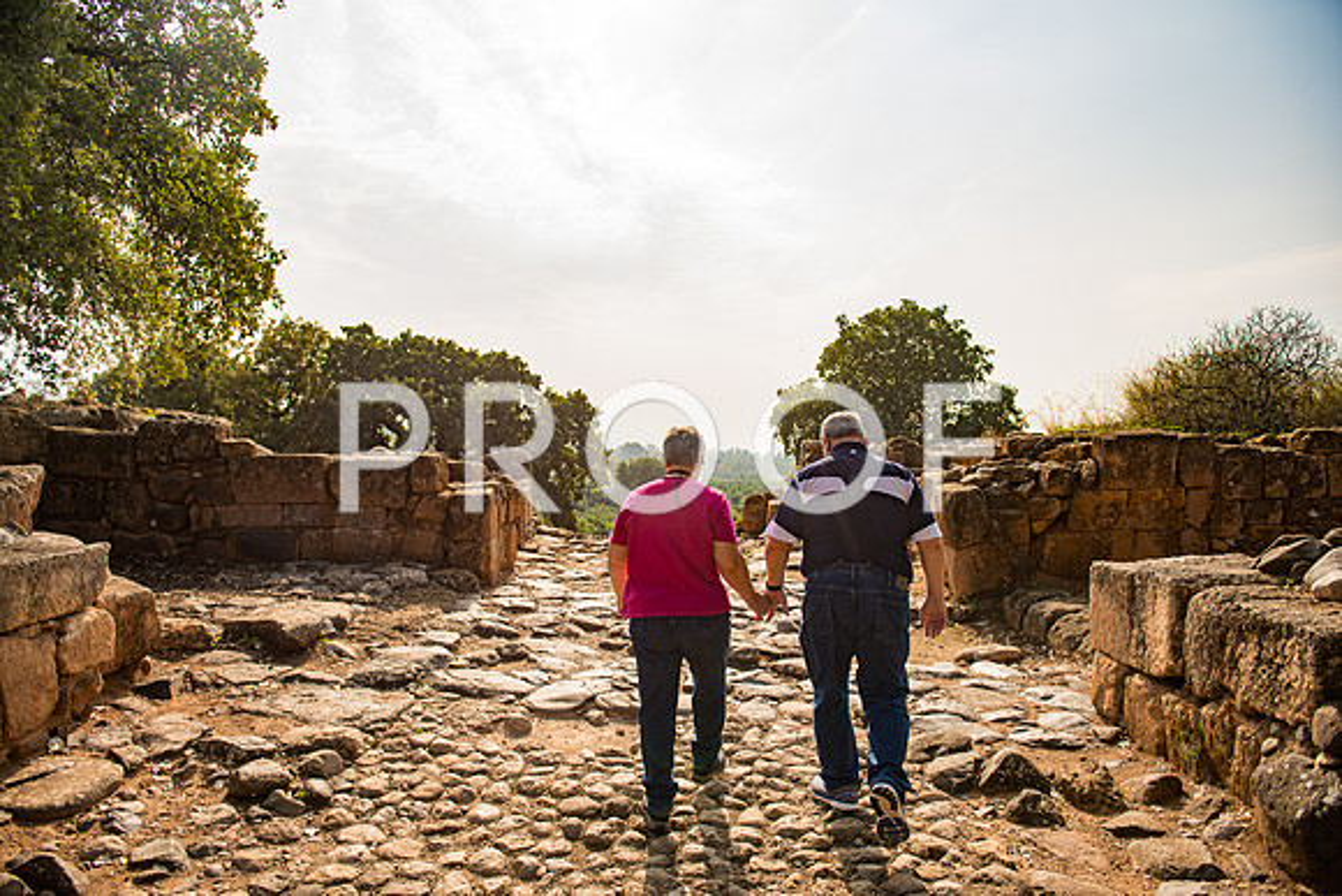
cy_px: 448
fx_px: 895
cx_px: 671
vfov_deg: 53.2
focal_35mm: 24
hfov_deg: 73.7
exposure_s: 1/2000
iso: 100
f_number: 2.8
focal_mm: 24
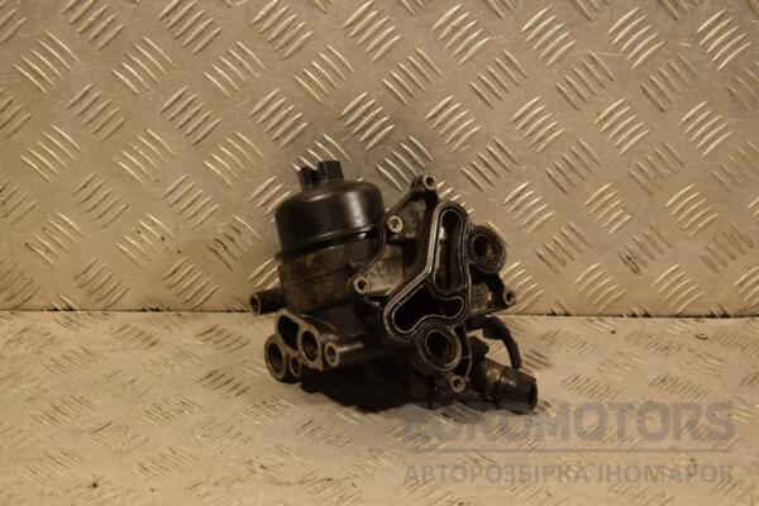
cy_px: 253
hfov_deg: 31.9
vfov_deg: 21.6
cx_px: 380
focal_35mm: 63
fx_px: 1328
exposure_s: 1/160
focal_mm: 42
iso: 800
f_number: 6.3
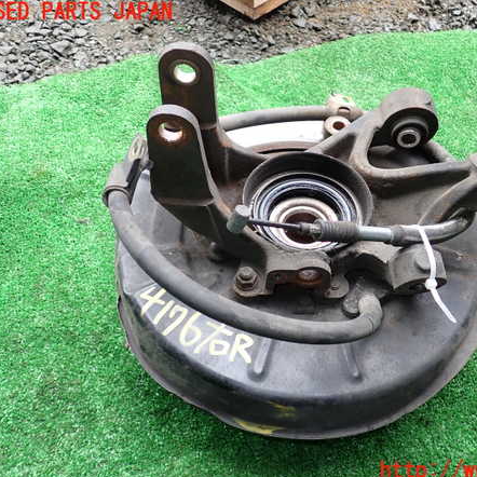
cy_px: 242
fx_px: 561
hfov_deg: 45.6
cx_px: 300
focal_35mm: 36
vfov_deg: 46.0
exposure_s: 1/125
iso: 100
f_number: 2.3
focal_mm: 5.4
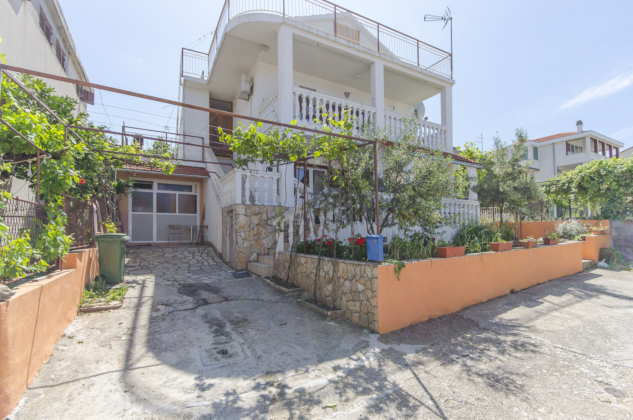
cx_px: 316
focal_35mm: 18
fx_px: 316
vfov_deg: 67.2
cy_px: 210
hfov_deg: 90.1
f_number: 7.1
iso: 100
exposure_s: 1/250
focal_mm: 12
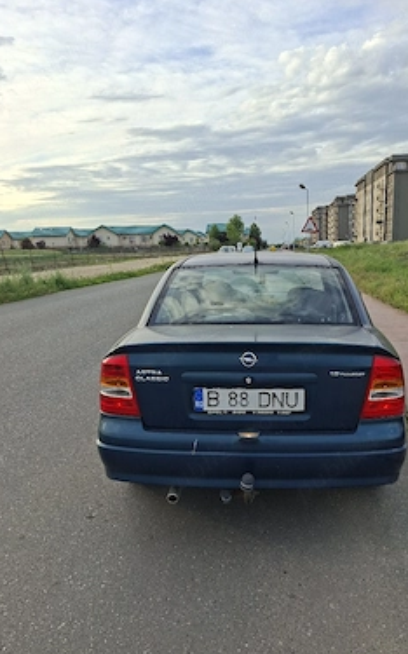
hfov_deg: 47.2
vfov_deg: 70.4
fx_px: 463
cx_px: 251
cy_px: 342
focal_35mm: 26
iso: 40
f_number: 1.8
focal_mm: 5.54
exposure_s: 1/1000
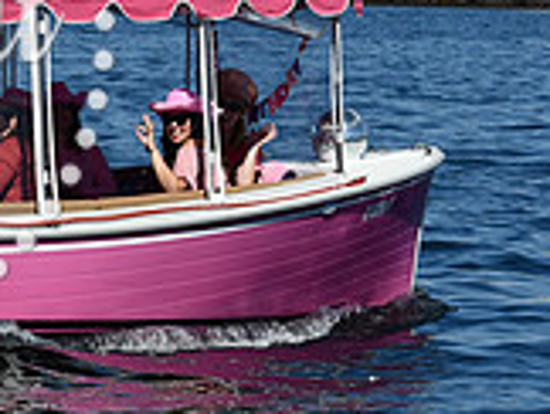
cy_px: 25
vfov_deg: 3.6
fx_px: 6556
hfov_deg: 4.8
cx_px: -210
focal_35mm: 412
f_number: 9
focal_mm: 80
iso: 100
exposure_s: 1/640
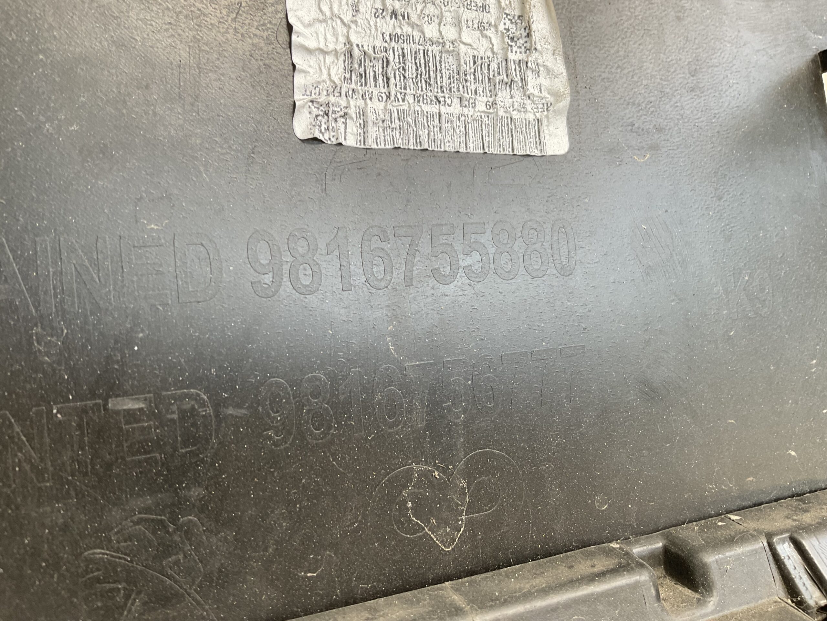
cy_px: 310
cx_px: 414
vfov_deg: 48.2
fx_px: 693
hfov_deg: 61.7
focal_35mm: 29
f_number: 1.8
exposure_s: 1/100
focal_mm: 3
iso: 32
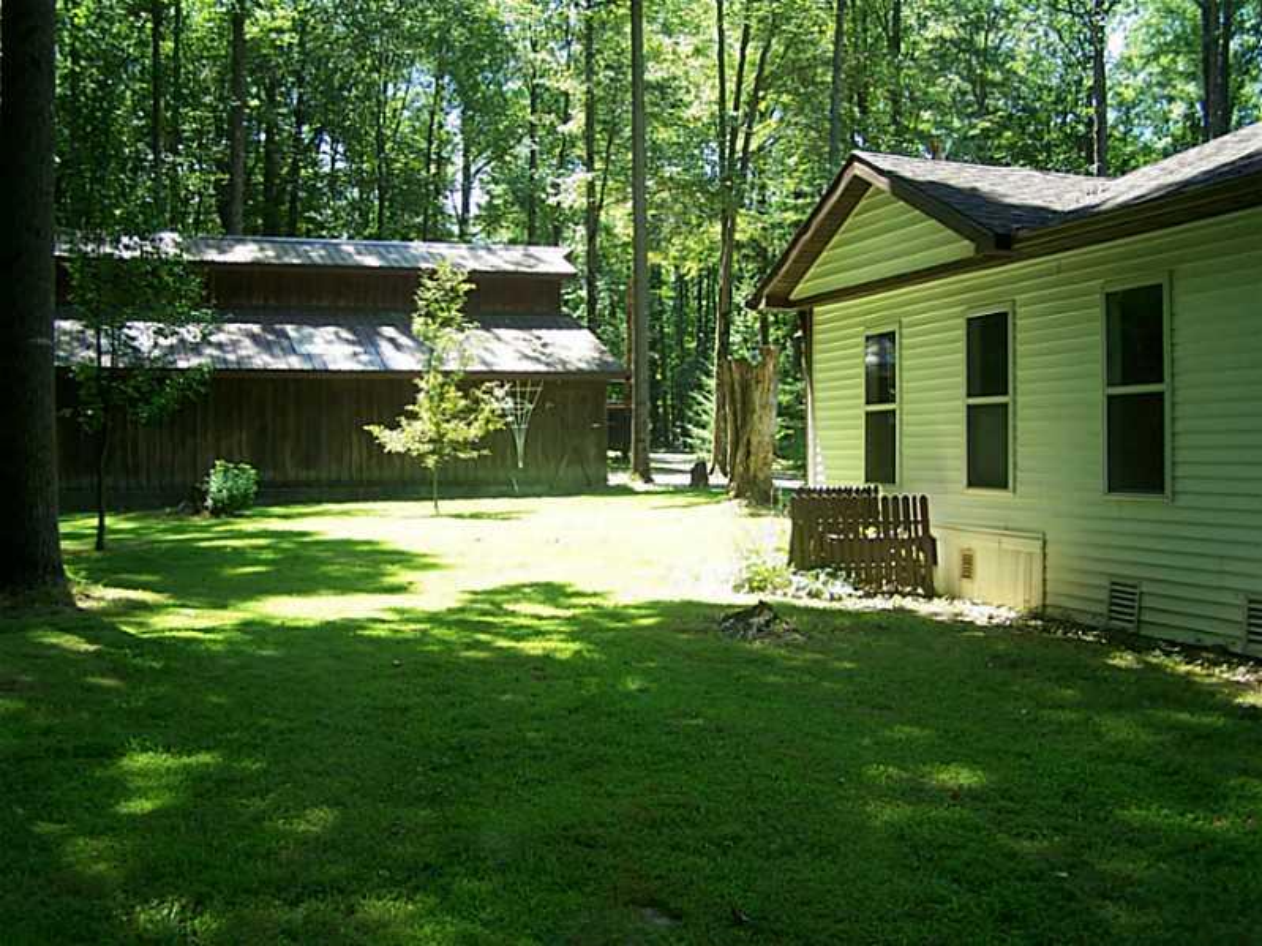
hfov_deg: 49.0
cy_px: 473
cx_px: 631
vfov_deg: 37.7
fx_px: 1385
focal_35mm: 38
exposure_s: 1/125
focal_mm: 6.3
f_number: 2.8
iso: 80
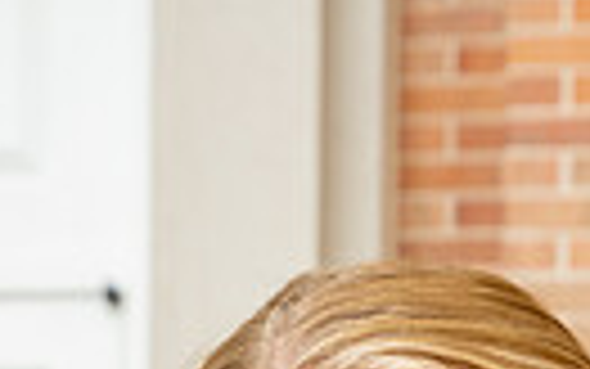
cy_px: 900
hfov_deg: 16.9
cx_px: 390
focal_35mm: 123
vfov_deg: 9.4
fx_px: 1979
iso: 400
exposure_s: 1/400
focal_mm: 35
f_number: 5
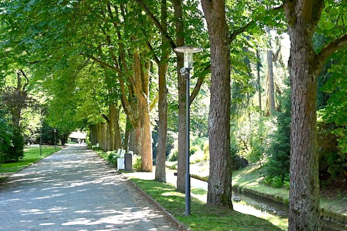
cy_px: 116
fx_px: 434
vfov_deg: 29.8
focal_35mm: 45
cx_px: 174
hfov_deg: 43.6
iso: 400
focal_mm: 45
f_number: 4
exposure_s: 1/200
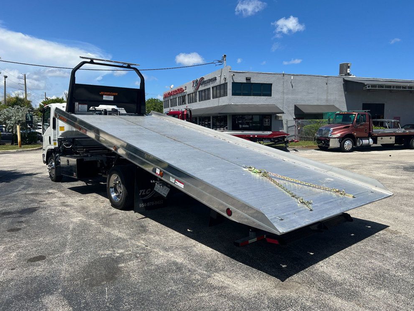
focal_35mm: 27
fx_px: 323
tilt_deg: -4.4
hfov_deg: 65.3
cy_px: 152
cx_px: 207
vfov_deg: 51.4
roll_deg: +0.5
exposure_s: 1/5319
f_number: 1.5
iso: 50
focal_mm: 5.7
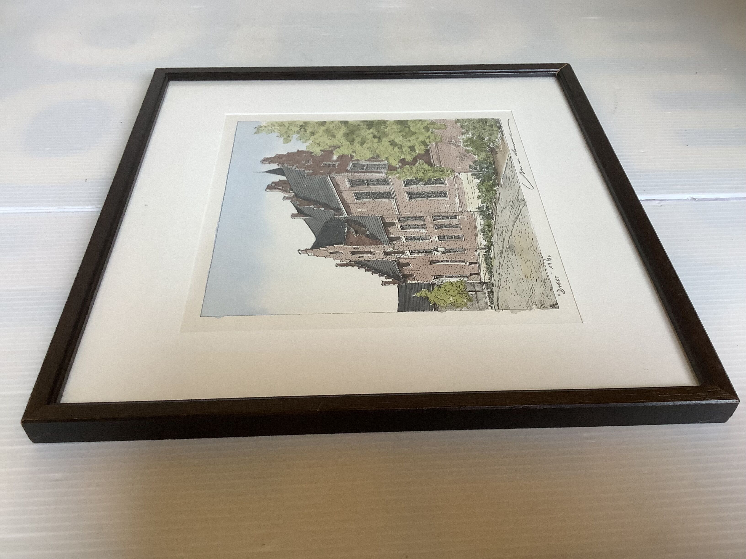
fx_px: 668
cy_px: 280
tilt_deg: -43.3
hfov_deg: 58.4
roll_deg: +0.3
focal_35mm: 31
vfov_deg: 45.4
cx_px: 373
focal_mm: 3.3
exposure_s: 1/60
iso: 125
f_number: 2.4
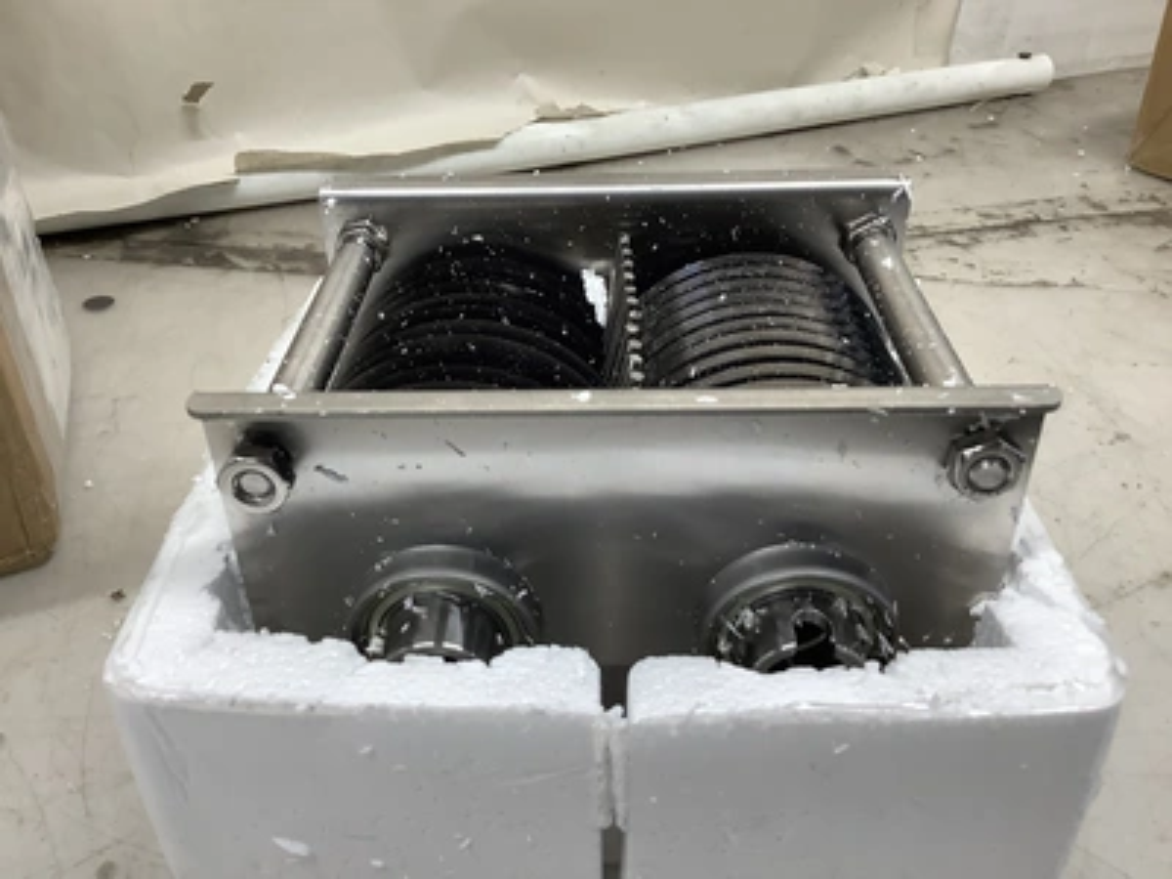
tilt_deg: -32.6
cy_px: 440
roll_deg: +1.4
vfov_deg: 45.4
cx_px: 586
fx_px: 1050
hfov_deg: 58.4
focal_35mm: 31
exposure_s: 1/120
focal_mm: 3.3
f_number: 2.4
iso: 80
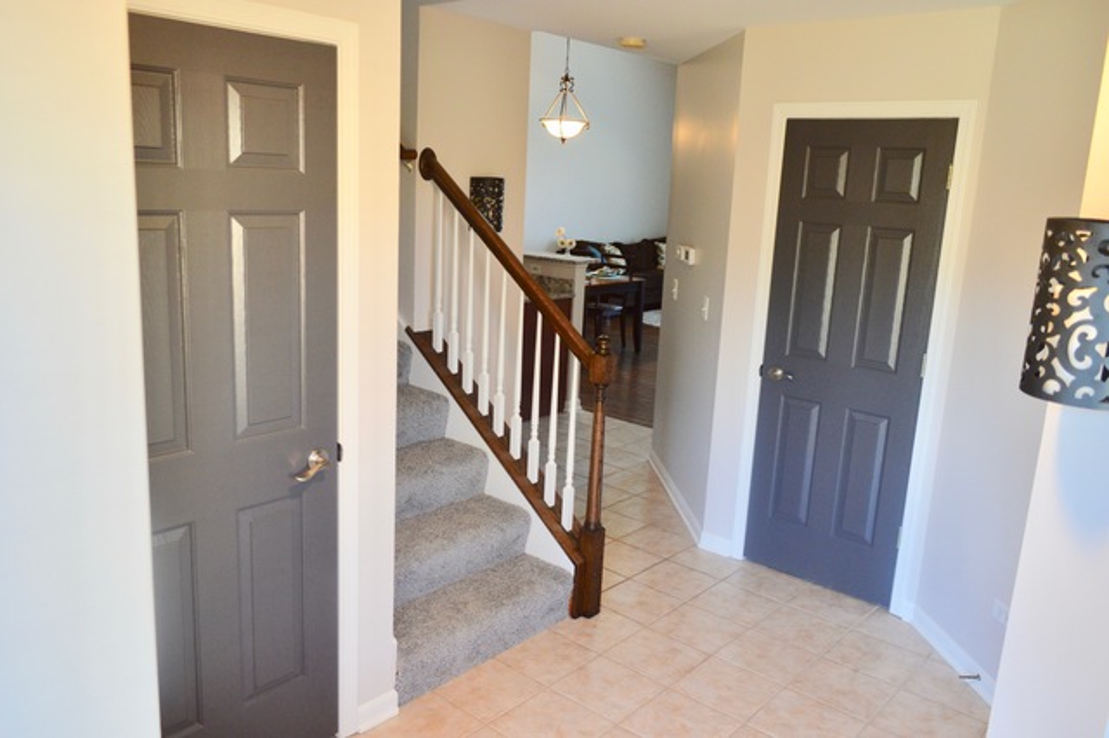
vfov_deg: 47.9
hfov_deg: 67.4
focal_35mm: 27
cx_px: 554
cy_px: 369
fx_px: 831
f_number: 3.5
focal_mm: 18
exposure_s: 1/60
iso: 450
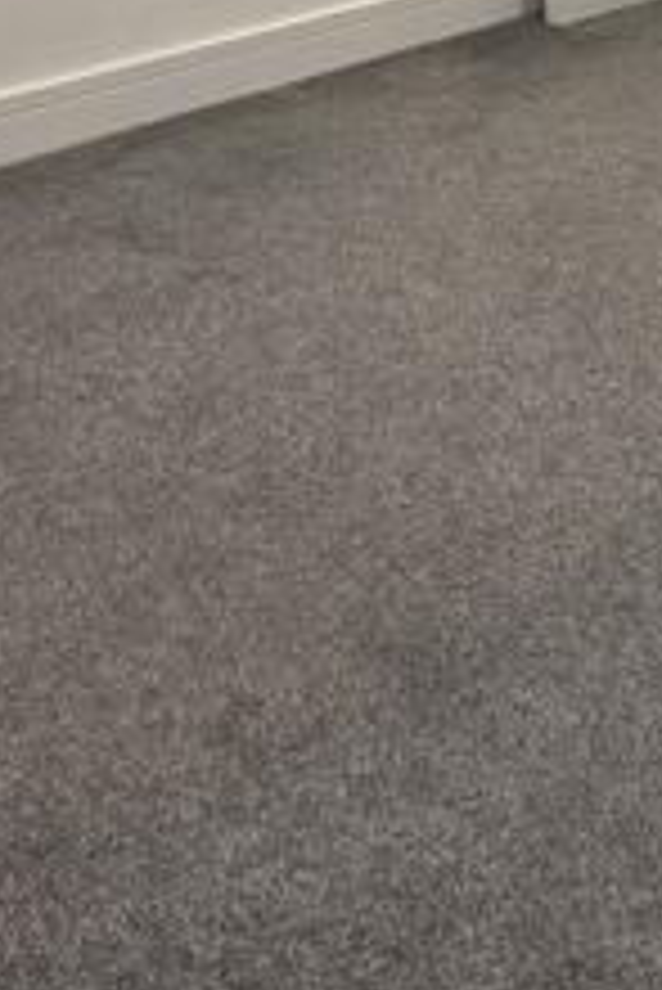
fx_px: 1542
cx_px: 655
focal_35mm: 56
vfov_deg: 27.5
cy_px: -403
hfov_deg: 23.3
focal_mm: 2.2
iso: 160
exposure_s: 1/100
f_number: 1.9
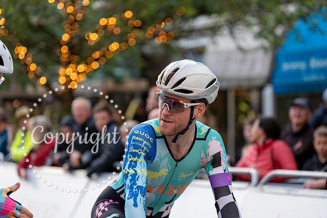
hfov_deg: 17.8
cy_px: 109
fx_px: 1045
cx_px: 164
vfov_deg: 11.9
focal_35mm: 115
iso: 1000
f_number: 2.8
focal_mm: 115
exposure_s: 1/800
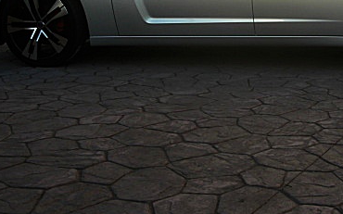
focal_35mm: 66
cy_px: 52
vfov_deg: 19.5
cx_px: 262
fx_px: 617
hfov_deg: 30.5
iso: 50
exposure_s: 1/640
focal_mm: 6.3
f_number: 2.8
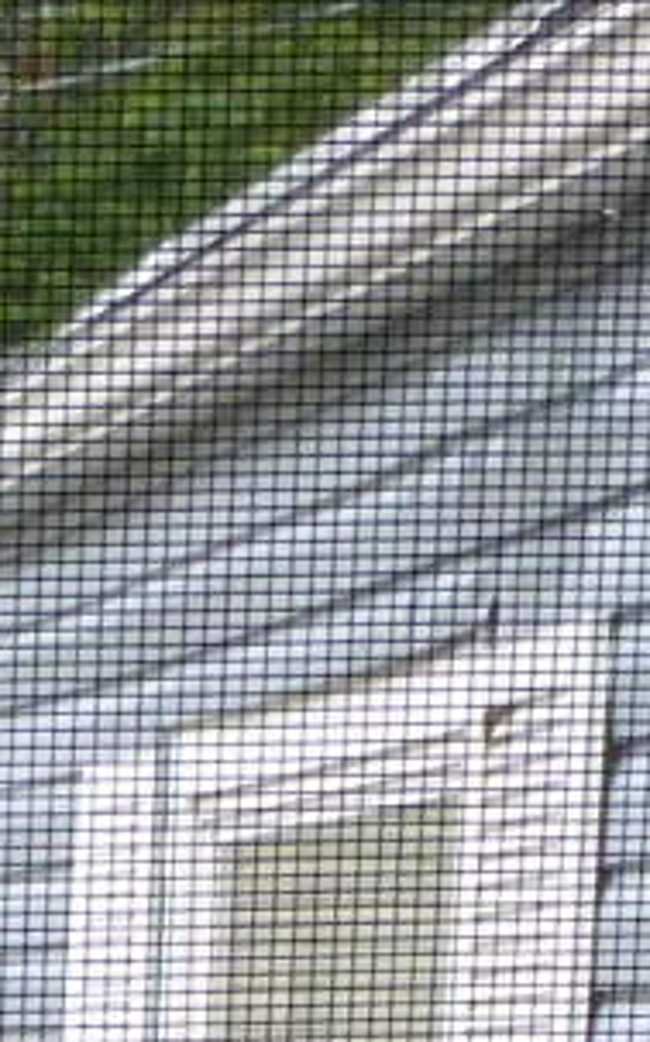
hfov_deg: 7.4
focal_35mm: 172
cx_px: -530
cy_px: 2493
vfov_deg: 10.5
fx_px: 4882
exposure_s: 1/60
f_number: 3.3
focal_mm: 4.3
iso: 100
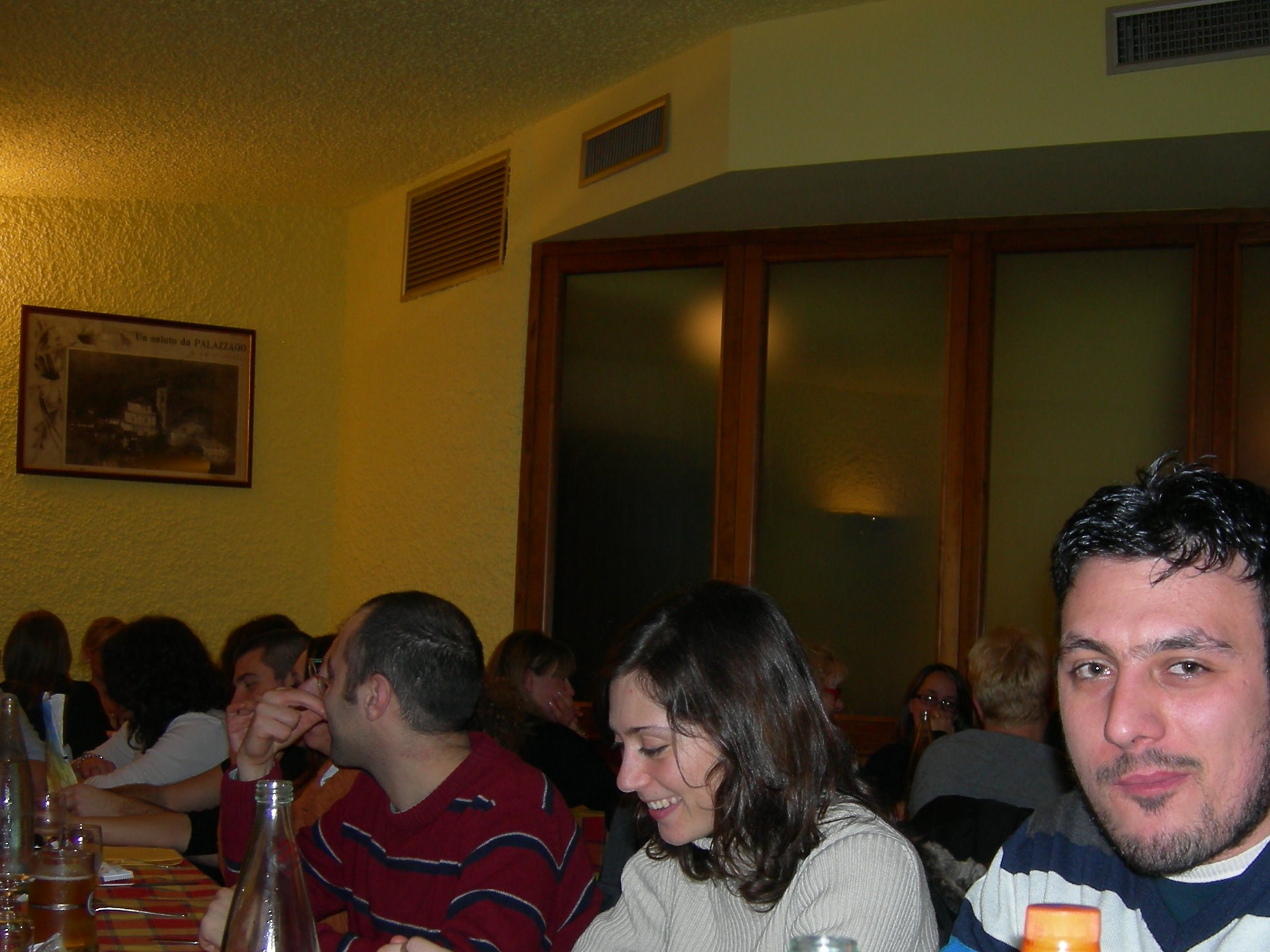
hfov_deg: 39.5
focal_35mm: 48
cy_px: 622
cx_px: 749
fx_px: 1761
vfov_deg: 30.1
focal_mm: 7.5
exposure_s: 1/60.1
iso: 64
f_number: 2.7
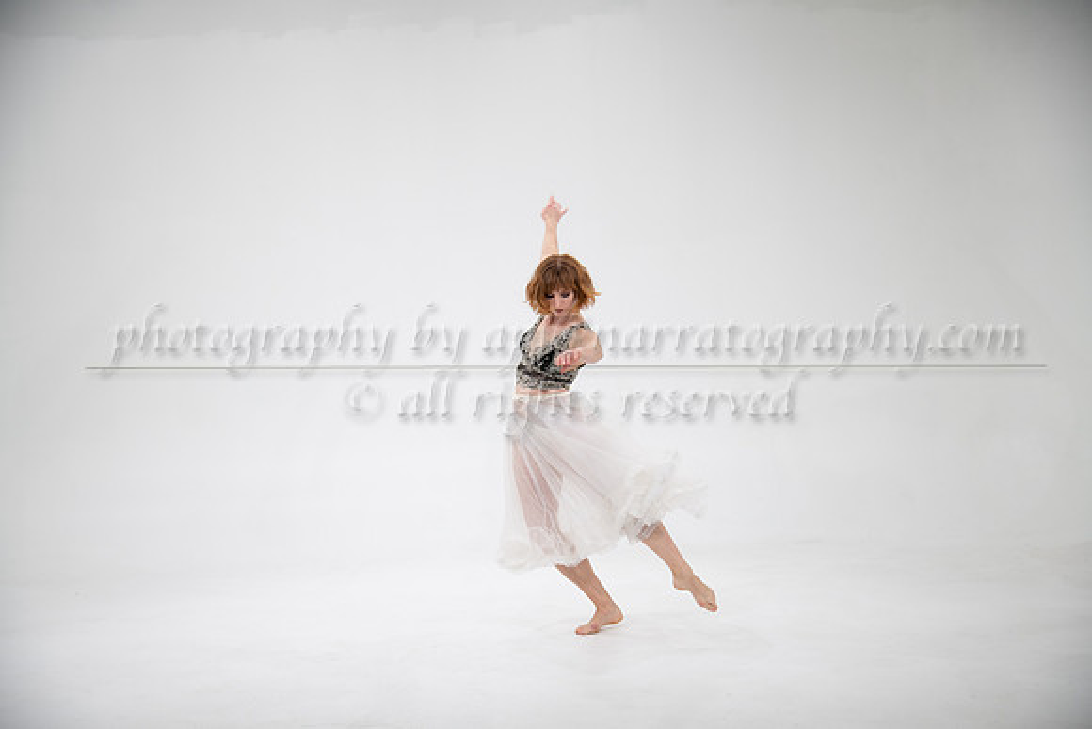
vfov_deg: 24.6
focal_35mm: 55
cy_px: 364
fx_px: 1669
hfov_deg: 36.2
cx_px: 546
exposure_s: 1/500
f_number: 4
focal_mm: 55
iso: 400
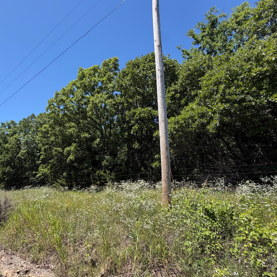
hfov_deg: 79.2
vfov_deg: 80.7
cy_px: 141
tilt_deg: +11.8
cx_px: 103
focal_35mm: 18
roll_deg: +0.0
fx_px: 163
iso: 40
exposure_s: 1/770
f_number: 2.2
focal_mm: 2.22
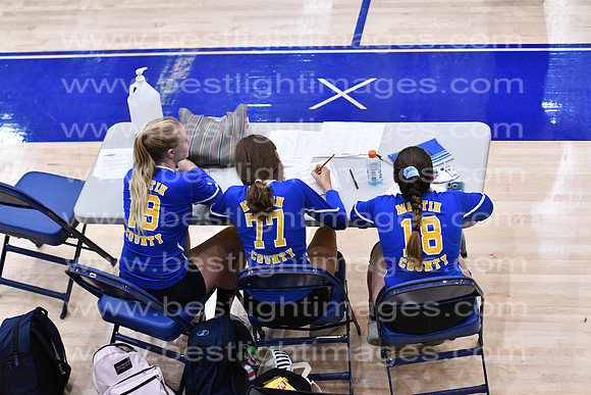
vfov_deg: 13.0
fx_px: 1724
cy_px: 198
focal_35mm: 105
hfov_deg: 19.5
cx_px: 296
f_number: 3.2
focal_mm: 70
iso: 6400
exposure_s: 1/1000
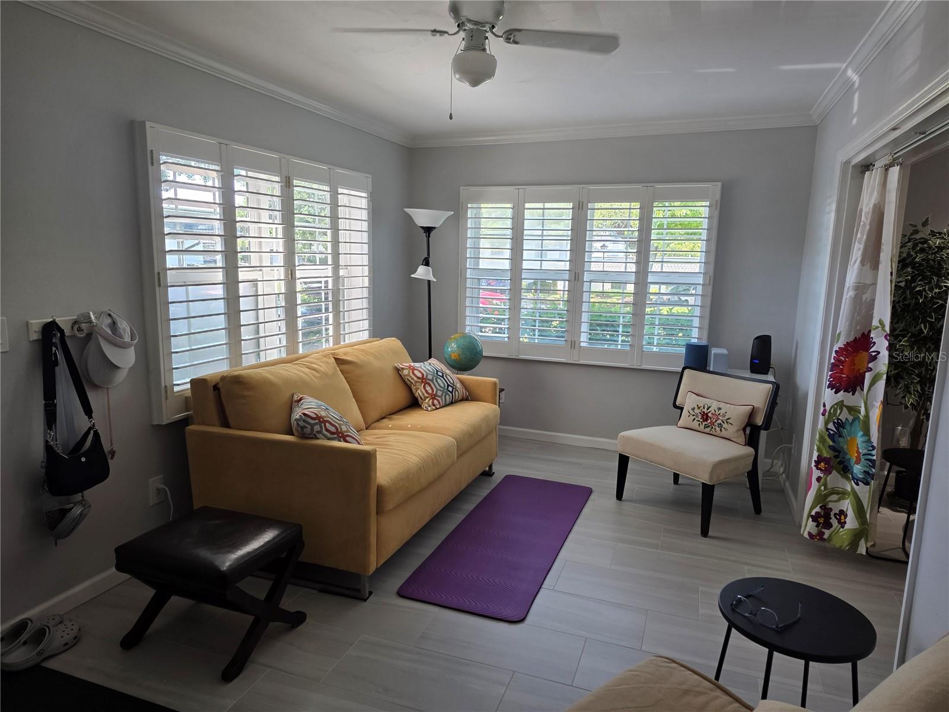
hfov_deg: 73.9
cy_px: 356
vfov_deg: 58.9
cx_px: 474
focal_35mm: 23
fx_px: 631
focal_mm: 6.25
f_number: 1.7
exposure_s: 1/120
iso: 125
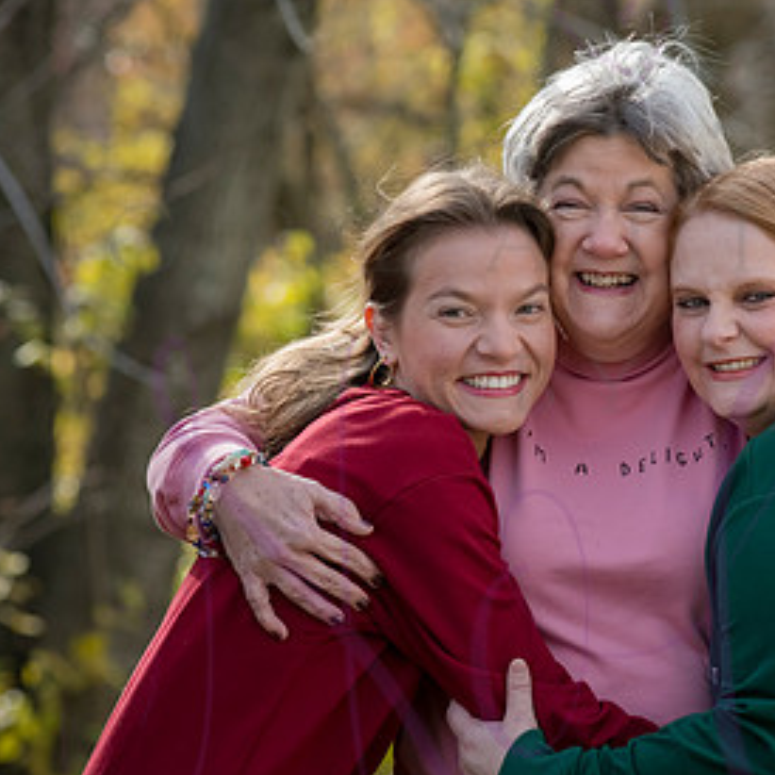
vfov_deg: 7.2
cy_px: 378
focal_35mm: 243
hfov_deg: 7.2
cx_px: 628
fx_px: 6155
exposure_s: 1/800
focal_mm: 135
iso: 400
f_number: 5
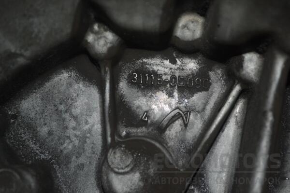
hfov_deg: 24.6
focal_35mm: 82
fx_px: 665
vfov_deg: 16.6
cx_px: 145
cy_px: 96
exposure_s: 1/60
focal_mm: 55
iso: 1100
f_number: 7.1
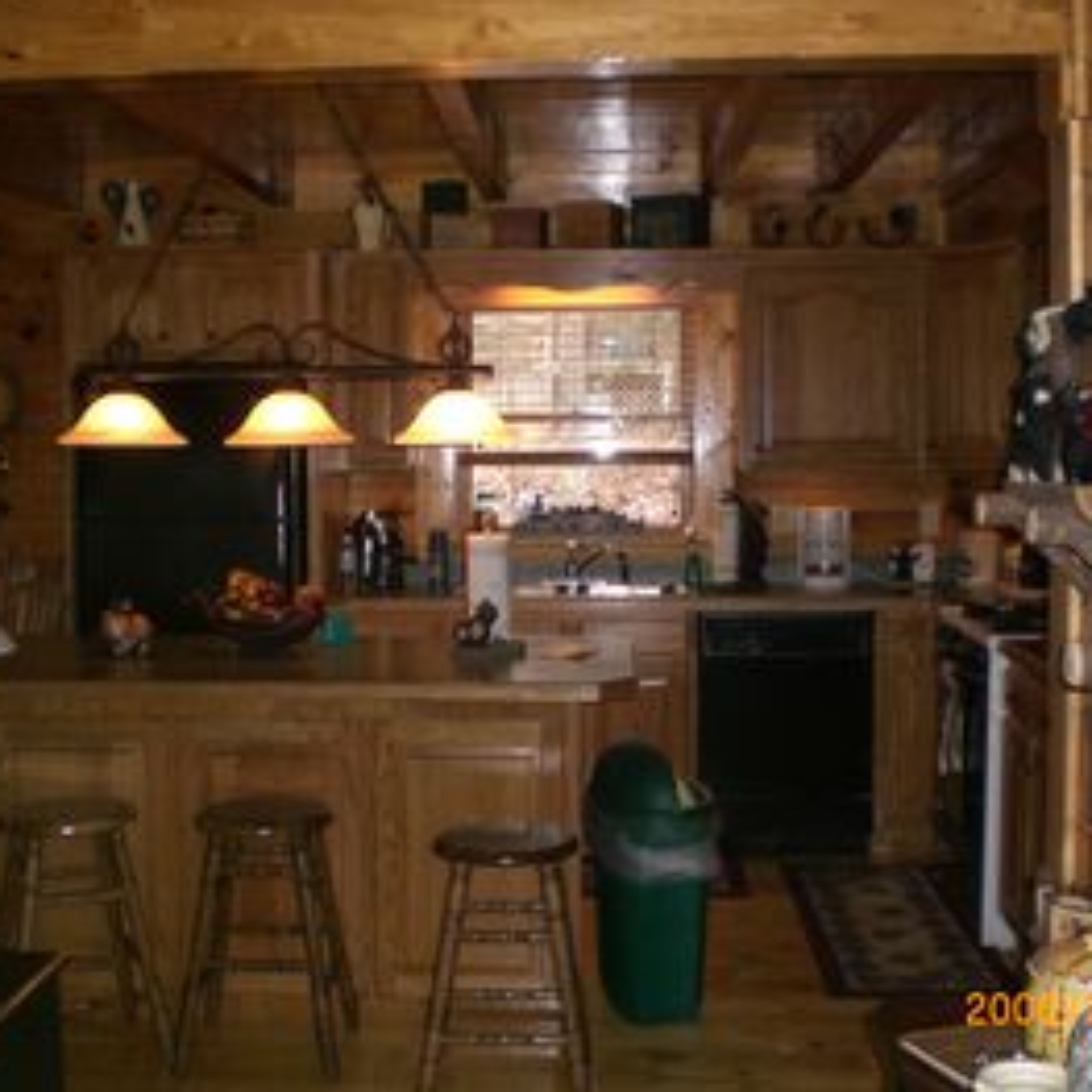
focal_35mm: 47
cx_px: 507
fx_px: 1677
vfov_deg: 36.1
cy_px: 552
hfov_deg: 36.0
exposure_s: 1/60
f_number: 3.1
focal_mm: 6.3
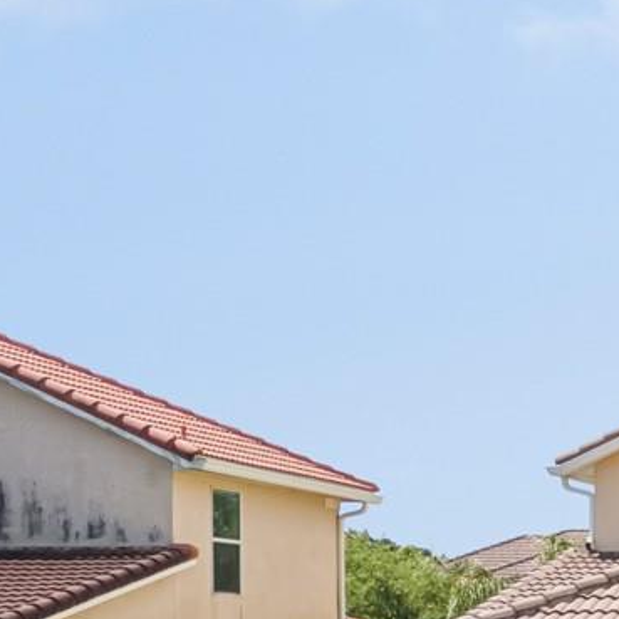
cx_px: 1228
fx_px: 1861
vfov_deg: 18.4
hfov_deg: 15.3
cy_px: 619
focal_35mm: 92
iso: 100
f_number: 2.8
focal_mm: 4.5
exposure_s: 1/640
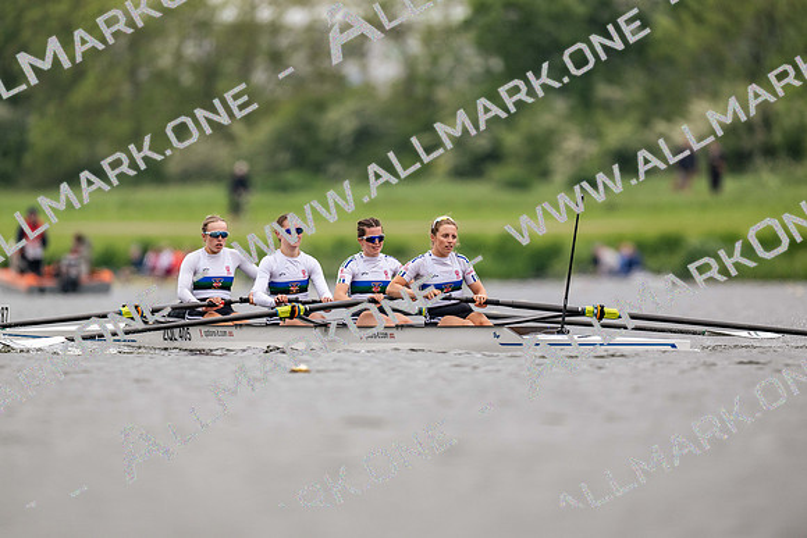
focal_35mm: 600
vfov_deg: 2.3
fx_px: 13453
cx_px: 404
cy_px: 269
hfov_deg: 3.4
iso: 800
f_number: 4
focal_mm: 600
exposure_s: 1/2000
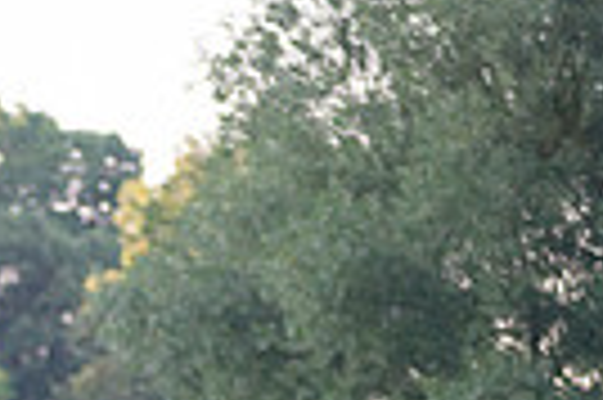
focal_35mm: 673
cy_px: 730
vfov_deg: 2.0
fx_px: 11259
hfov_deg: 3.1
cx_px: -306
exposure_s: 1/1250
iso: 1600
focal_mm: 155
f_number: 2.8
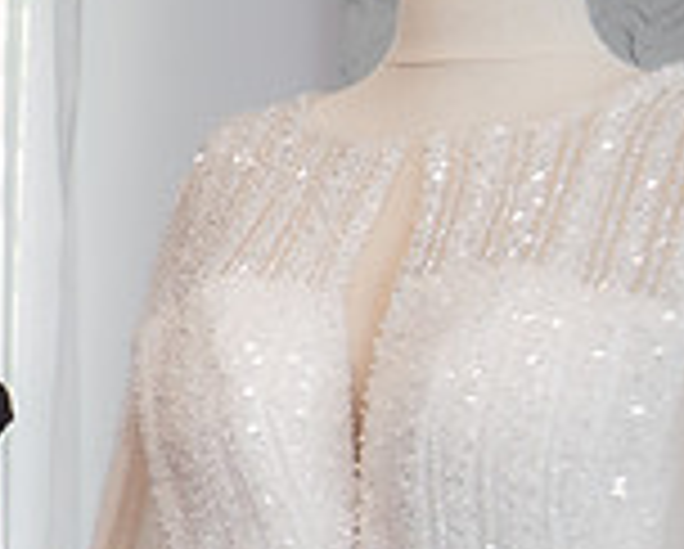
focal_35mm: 92
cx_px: -502
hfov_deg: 17.4
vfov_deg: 16.5
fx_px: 1865
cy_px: 490
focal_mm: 24
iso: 1250
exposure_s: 1/250
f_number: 2.8
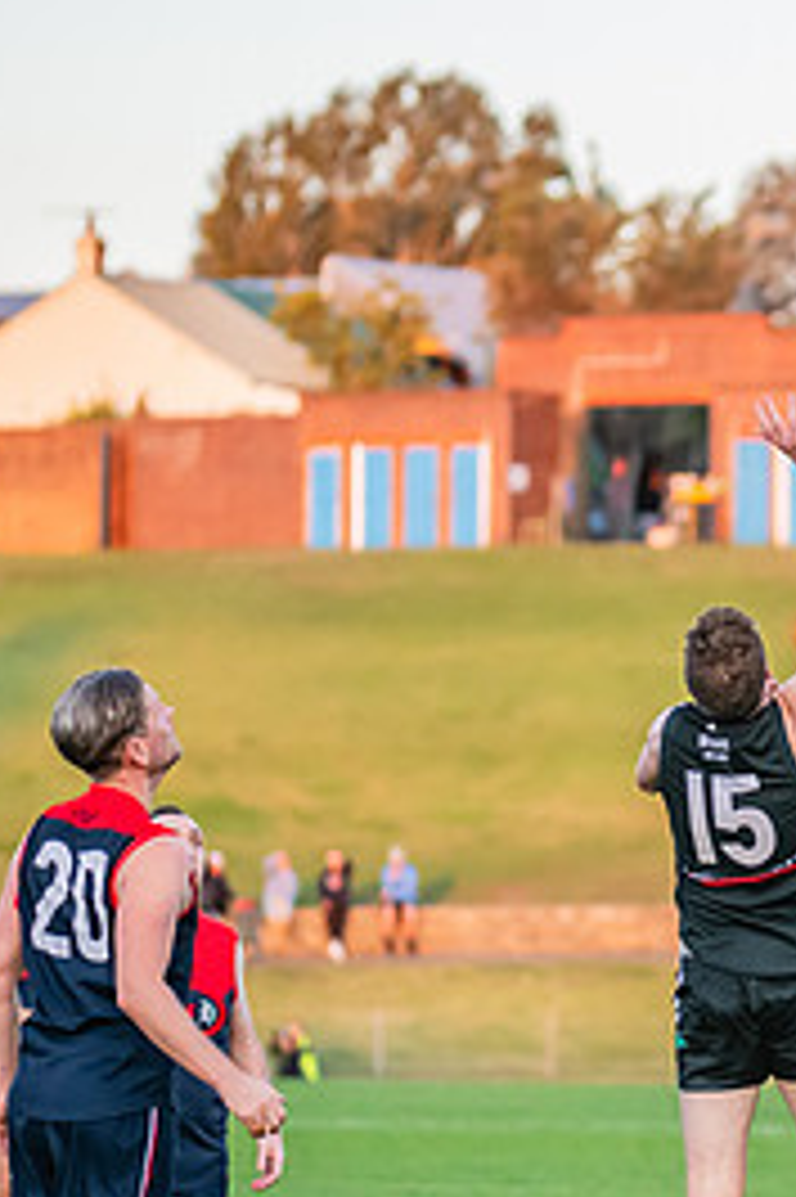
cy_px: 819
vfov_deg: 6.5
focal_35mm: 317
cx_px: 901
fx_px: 10527
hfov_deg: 4.3
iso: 1800
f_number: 2.8
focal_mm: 125
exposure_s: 1/1600
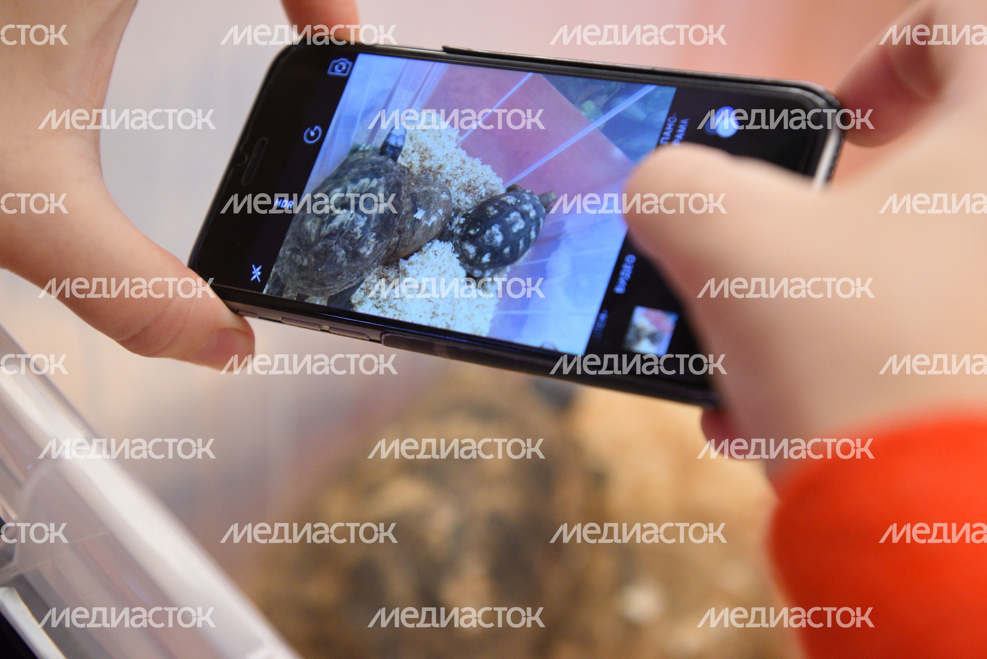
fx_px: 1920
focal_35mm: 70
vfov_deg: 19.5
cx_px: 494
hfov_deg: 28.8
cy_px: 330
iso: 3200
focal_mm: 70
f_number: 4.5
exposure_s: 1/80
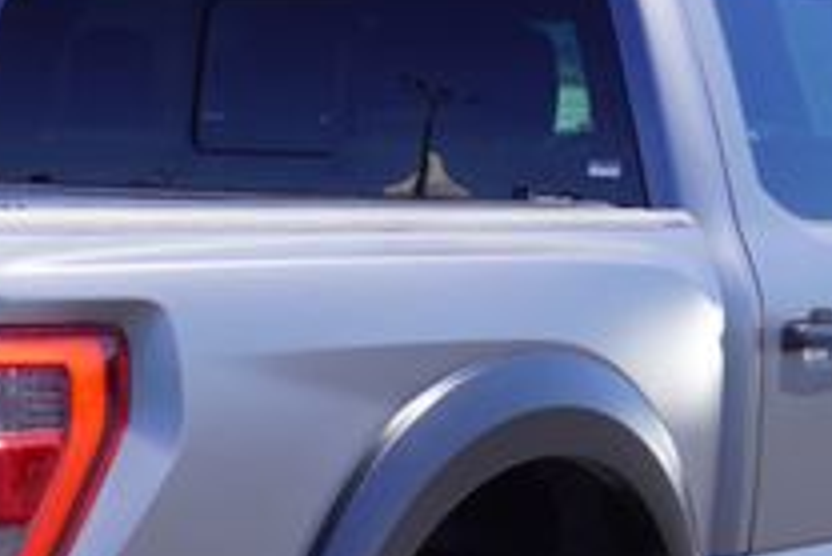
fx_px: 2983
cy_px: 608
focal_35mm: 129
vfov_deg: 10.5
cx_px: 256
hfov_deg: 15.8
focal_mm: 28
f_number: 8
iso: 100
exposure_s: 1/100
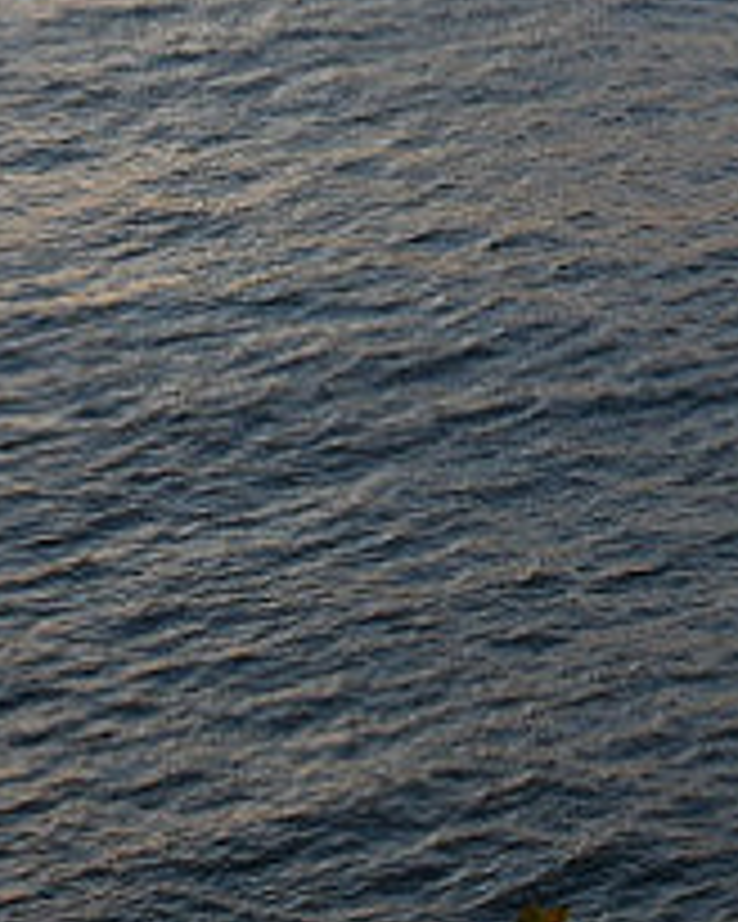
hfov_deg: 7.7
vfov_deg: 9.1
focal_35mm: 198
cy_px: -1001
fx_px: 5406
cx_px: 914
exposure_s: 1/200
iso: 100
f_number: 7.1
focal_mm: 18
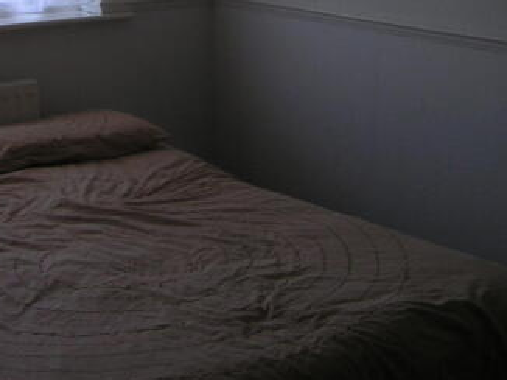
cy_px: 52
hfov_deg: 28.4
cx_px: 180
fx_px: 995
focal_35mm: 68
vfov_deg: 21.2
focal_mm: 5.8
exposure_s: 1/60
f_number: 3.5
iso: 50
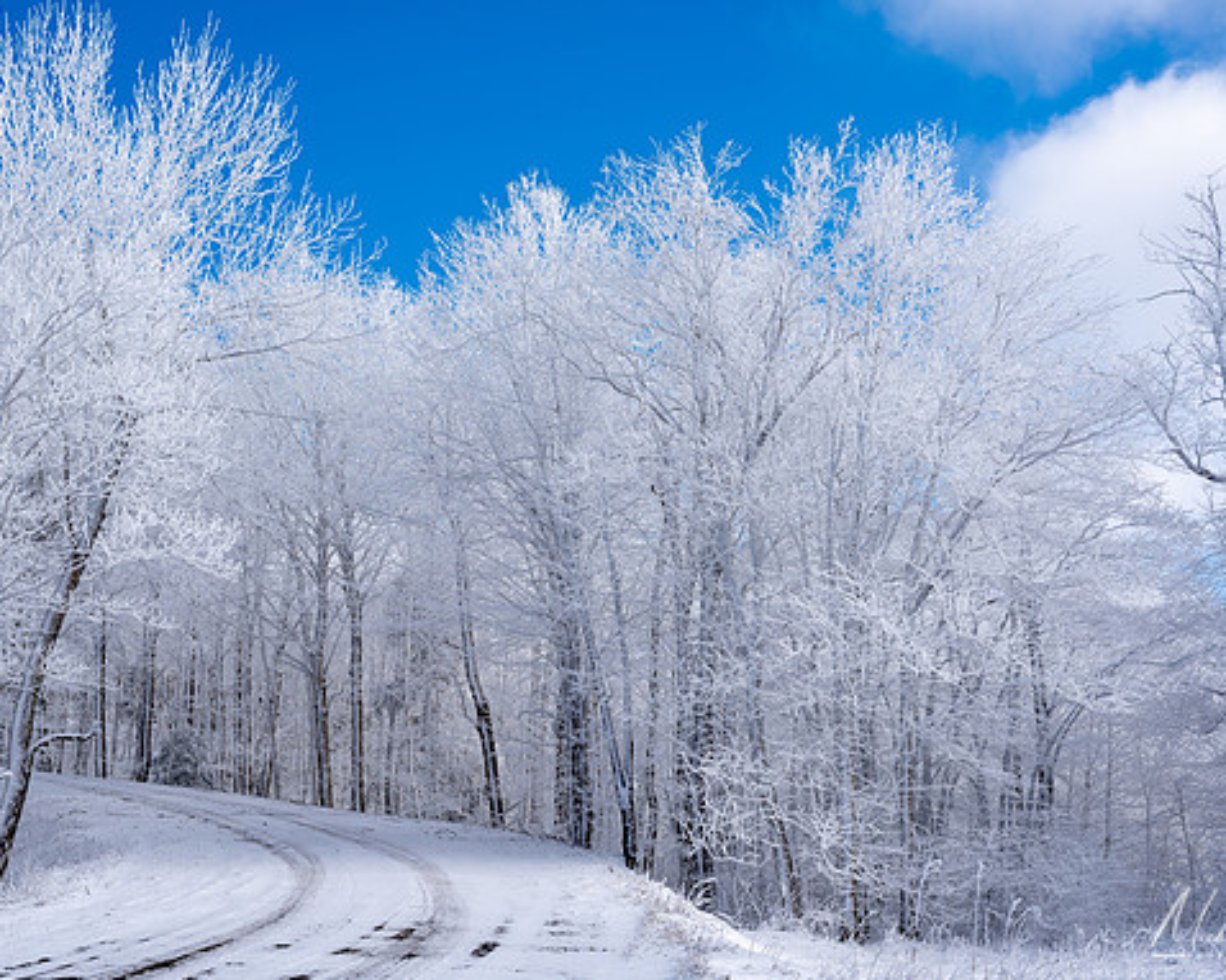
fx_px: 2067
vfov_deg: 26.7
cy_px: 486
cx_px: 608
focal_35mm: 57
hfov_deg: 33.0
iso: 64
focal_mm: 50
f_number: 11
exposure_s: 1/125
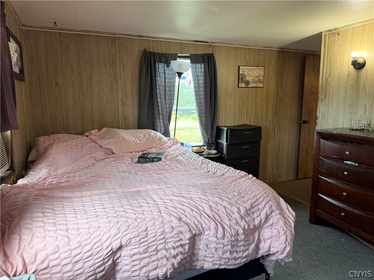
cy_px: 140
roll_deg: +0.9
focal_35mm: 24
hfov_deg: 71.6
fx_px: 259
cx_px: 187
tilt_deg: -9.0
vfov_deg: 56.8
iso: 200
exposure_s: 1/121
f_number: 1.78
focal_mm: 6.76
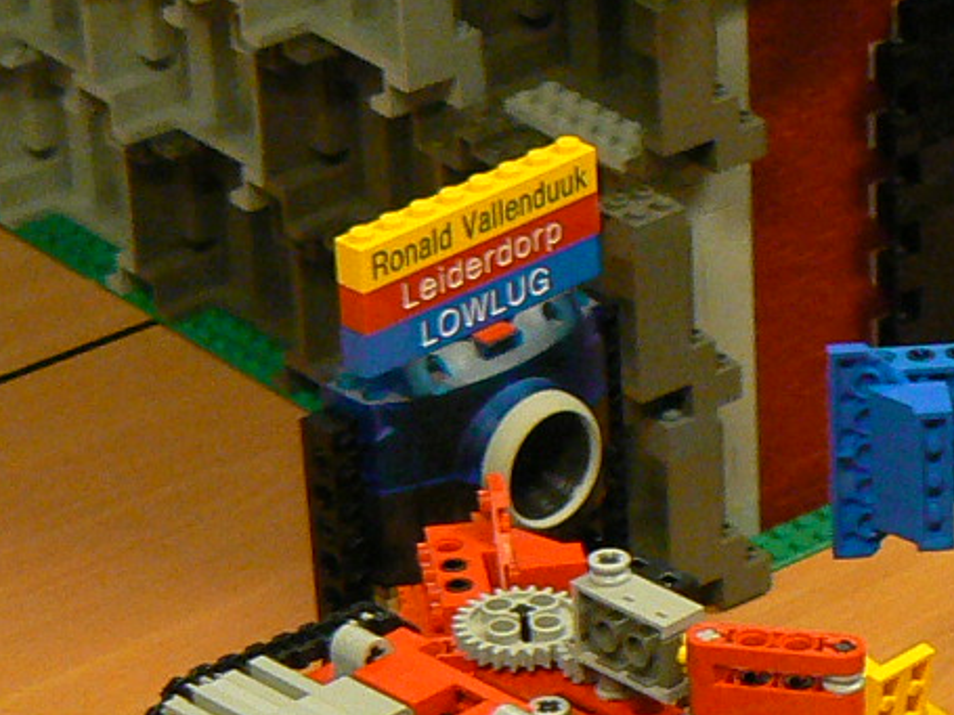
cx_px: 1017
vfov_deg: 7.5
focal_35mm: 197
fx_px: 5428
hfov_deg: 9.9
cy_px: 889
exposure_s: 1/20
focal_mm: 8.6
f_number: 2.8
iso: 200
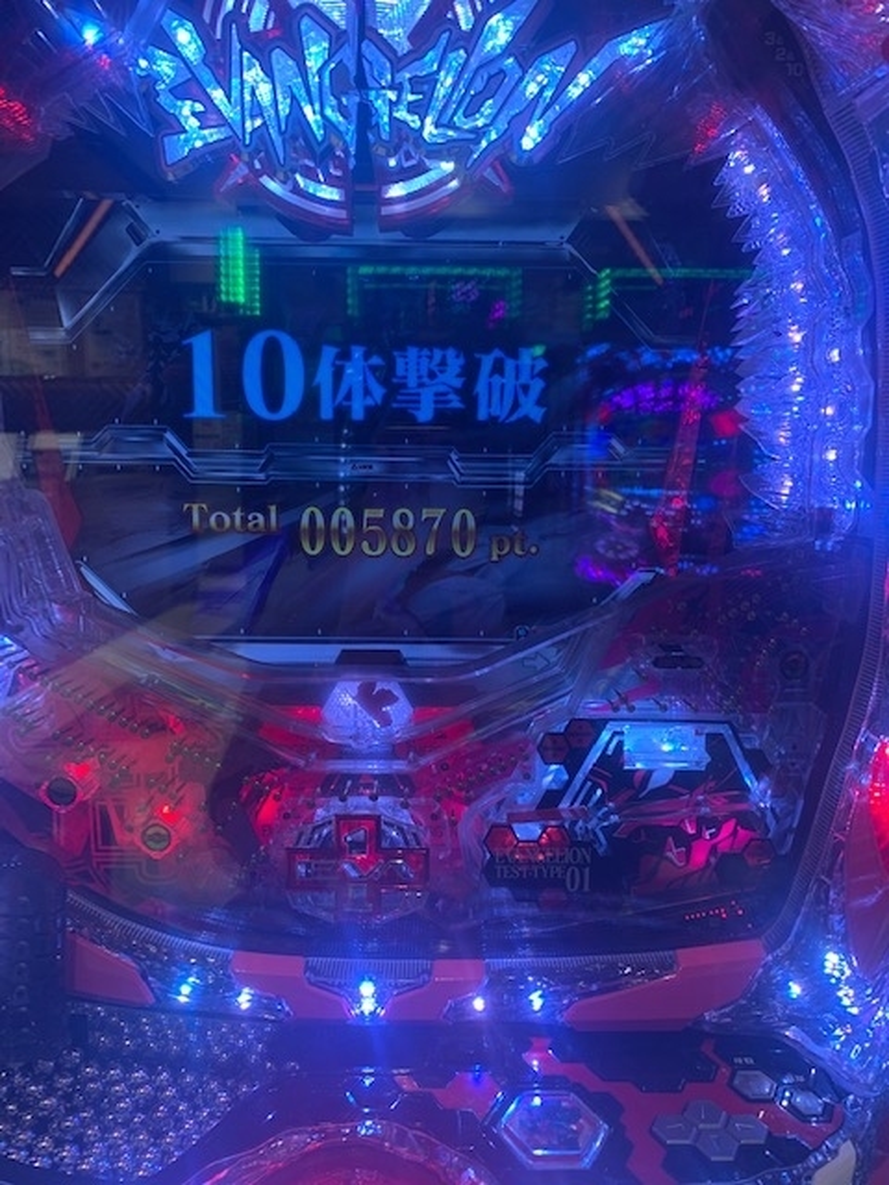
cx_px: 444
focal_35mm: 26
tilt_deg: -7.8
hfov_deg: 53.1
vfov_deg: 67.3
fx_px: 890
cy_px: 592
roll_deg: -0.9
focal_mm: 4.25
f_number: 1.8
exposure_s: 1/89
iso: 40
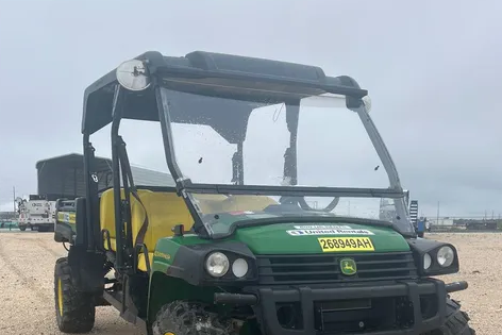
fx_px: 586
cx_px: 225
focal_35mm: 42
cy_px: 306
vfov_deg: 30.4
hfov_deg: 46.3
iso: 50
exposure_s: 1/1832
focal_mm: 5.1
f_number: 1.6
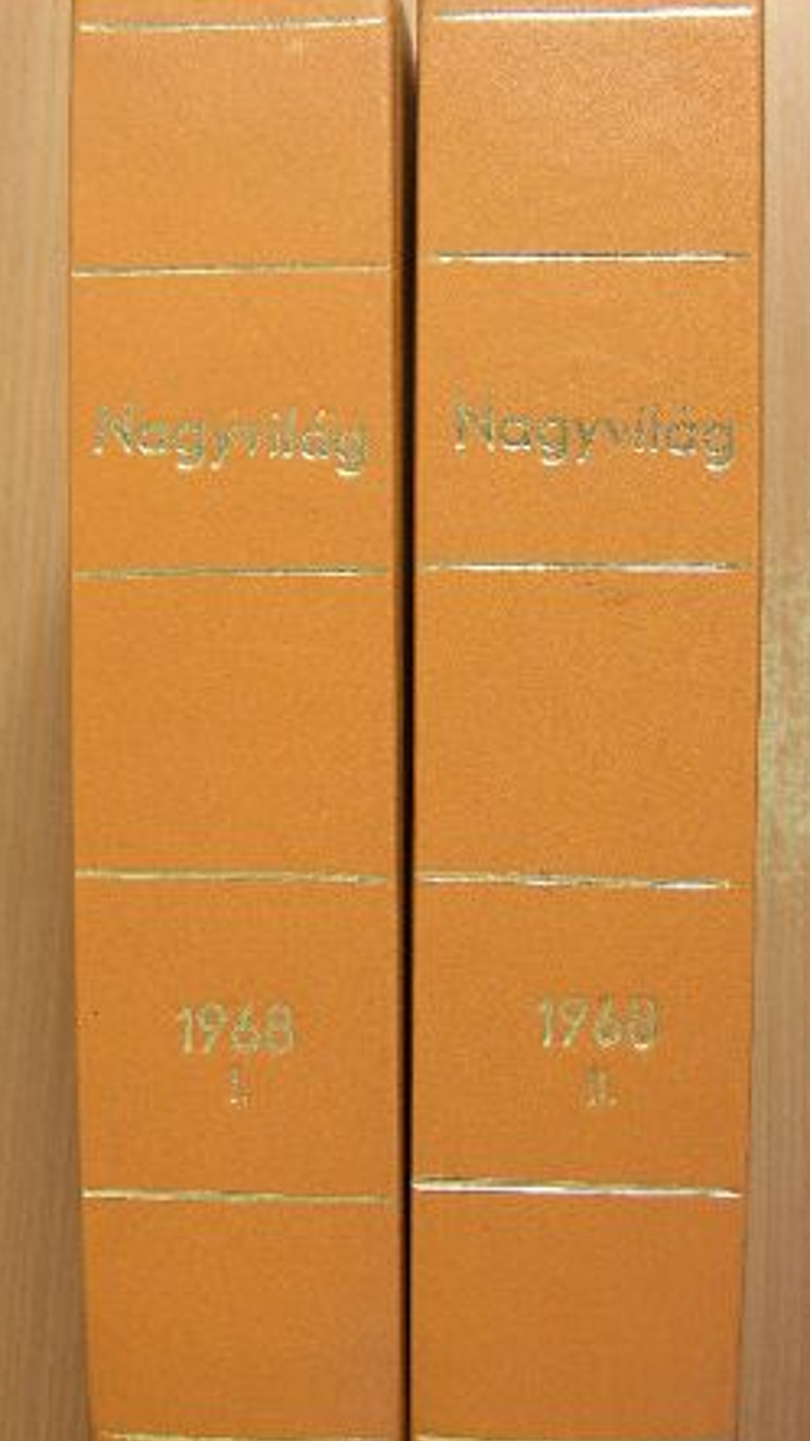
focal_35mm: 49
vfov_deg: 42.1
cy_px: 727
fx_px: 1872
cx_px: 420
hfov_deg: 24.4
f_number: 3.5
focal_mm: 7.4
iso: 99
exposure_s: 1/29.8
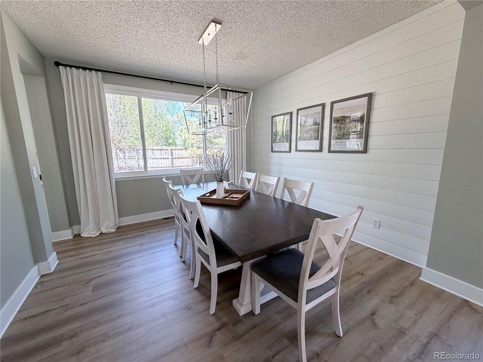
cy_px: 181
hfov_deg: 102.1
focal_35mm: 14
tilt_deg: -9.4
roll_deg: +1.5
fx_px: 195
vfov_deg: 85.7
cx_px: 242
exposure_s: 1/121
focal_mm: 2.22
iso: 200
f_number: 2.2
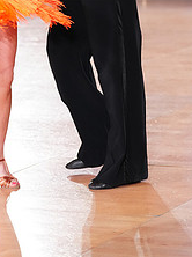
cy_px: -38
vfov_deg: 8.4
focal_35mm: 234
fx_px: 1734
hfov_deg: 6.3
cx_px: 41
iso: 3200
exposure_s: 1/640
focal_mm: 93
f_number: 3.2
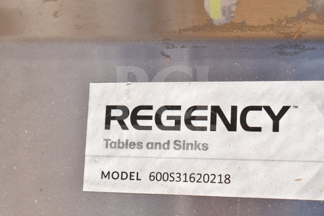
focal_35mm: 82
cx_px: 162
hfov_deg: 24.6
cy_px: 108
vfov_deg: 16.6
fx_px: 743
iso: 200
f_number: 9
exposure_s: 1/320
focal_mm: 55
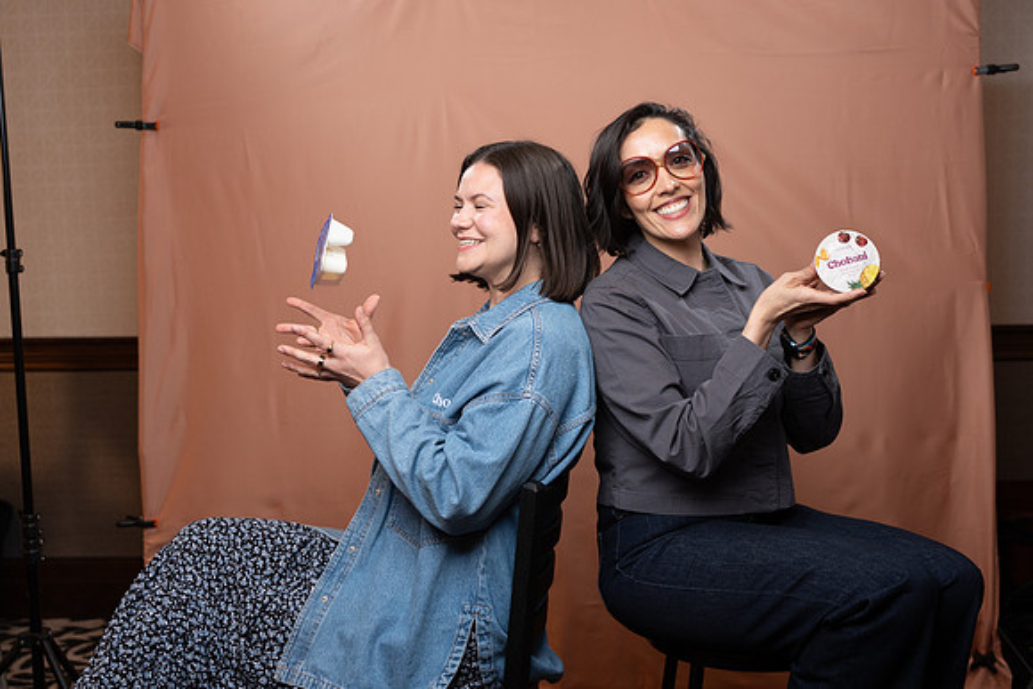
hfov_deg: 42.7
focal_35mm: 46
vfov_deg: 29.3
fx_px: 1320
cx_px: 516
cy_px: 344
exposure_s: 1/160
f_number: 4
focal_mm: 46
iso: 320
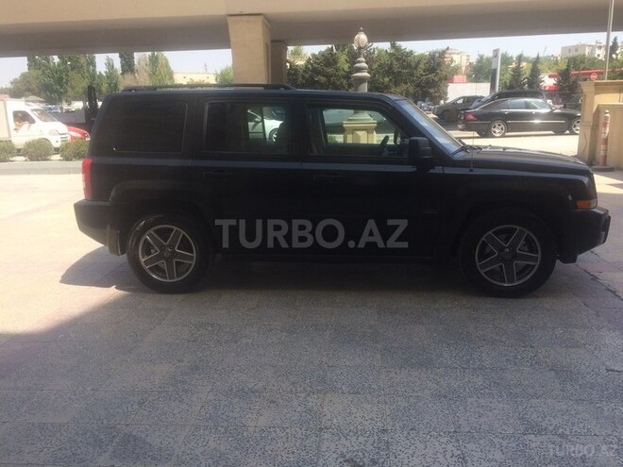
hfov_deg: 61.7
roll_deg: +0.5
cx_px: 312
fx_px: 522
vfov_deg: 48.2
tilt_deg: -12.5
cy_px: 234
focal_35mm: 29
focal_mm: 4.15
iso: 32
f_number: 2.2
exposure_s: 1/873
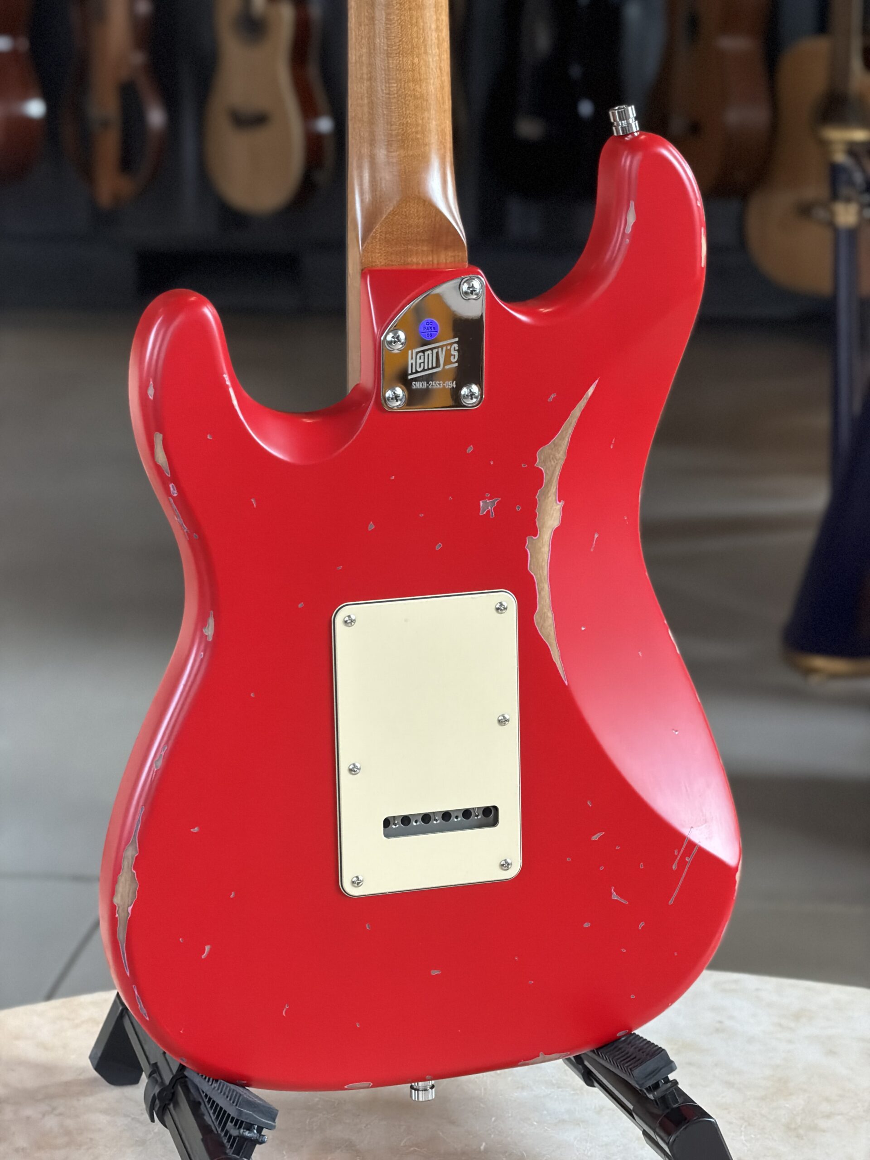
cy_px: 580
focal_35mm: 100
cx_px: 435
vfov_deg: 19.6
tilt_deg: -13.9
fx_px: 3351
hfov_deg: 14.8
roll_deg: -0.4
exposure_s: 1/117
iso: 400
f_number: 2.8
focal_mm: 16.89
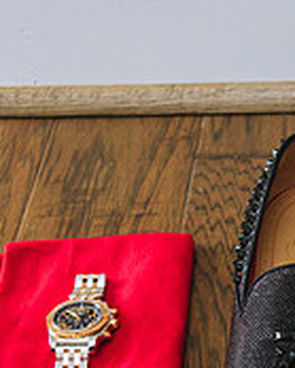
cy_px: 258
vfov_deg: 16.9
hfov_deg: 13.1
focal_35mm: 113
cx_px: 418
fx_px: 1230
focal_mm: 36
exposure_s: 1/100
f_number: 2.8
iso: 640
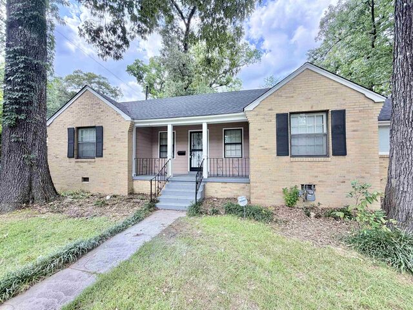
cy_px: 155
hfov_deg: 102.1
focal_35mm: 14
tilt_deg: +2.4
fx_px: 167
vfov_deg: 85.7
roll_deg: +0.5
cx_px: 206
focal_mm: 2.22
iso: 50
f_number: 2.2
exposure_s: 1/221
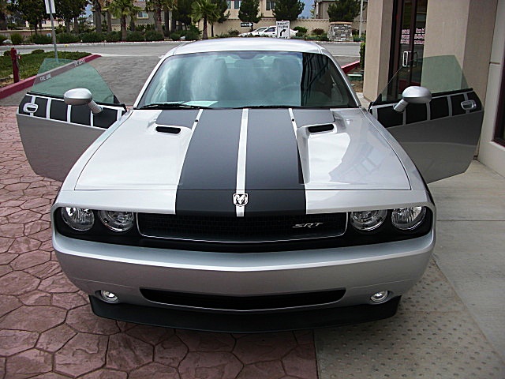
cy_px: 190
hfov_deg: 51.4
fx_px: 525
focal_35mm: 36
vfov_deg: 39.7
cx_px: 252
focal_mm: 6.3
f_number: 2.8
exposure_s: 1/400
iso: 50
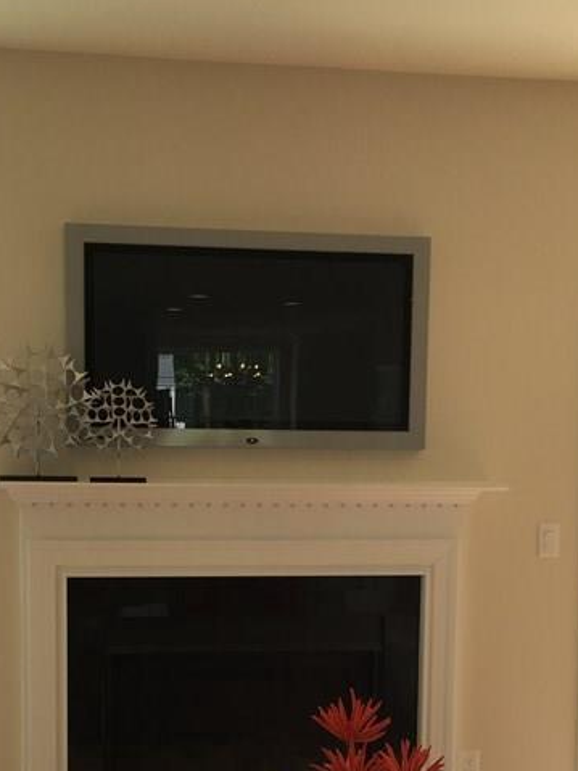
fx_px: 1381
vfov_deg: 30.4
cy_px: 629
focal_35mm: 62
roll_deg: +0.1
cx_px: 264
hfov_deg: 23.6
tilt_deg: -4.7
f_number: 2.2
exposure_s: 1/120
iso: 40
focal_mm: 4.15
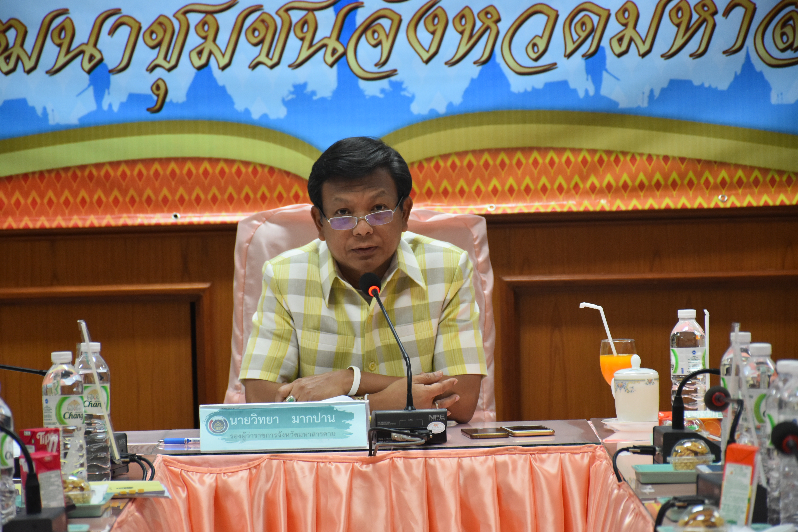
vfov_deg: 8.2
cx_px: 399
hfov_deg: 12.2
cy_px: 266
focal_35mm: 168
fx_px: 3724
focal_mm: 112
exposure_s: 1/60
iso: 1100
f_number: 5.6
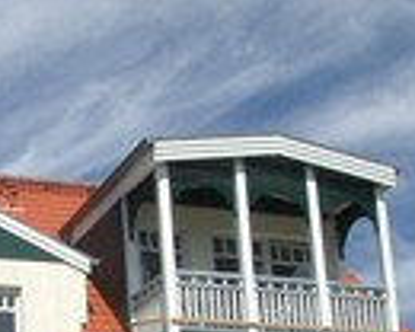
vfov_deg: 14.1
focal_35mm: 105
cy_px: 425
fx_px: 1290
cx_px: -13
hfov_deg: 17.8
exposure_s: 1/2000
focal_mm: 5.8
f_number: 4.3
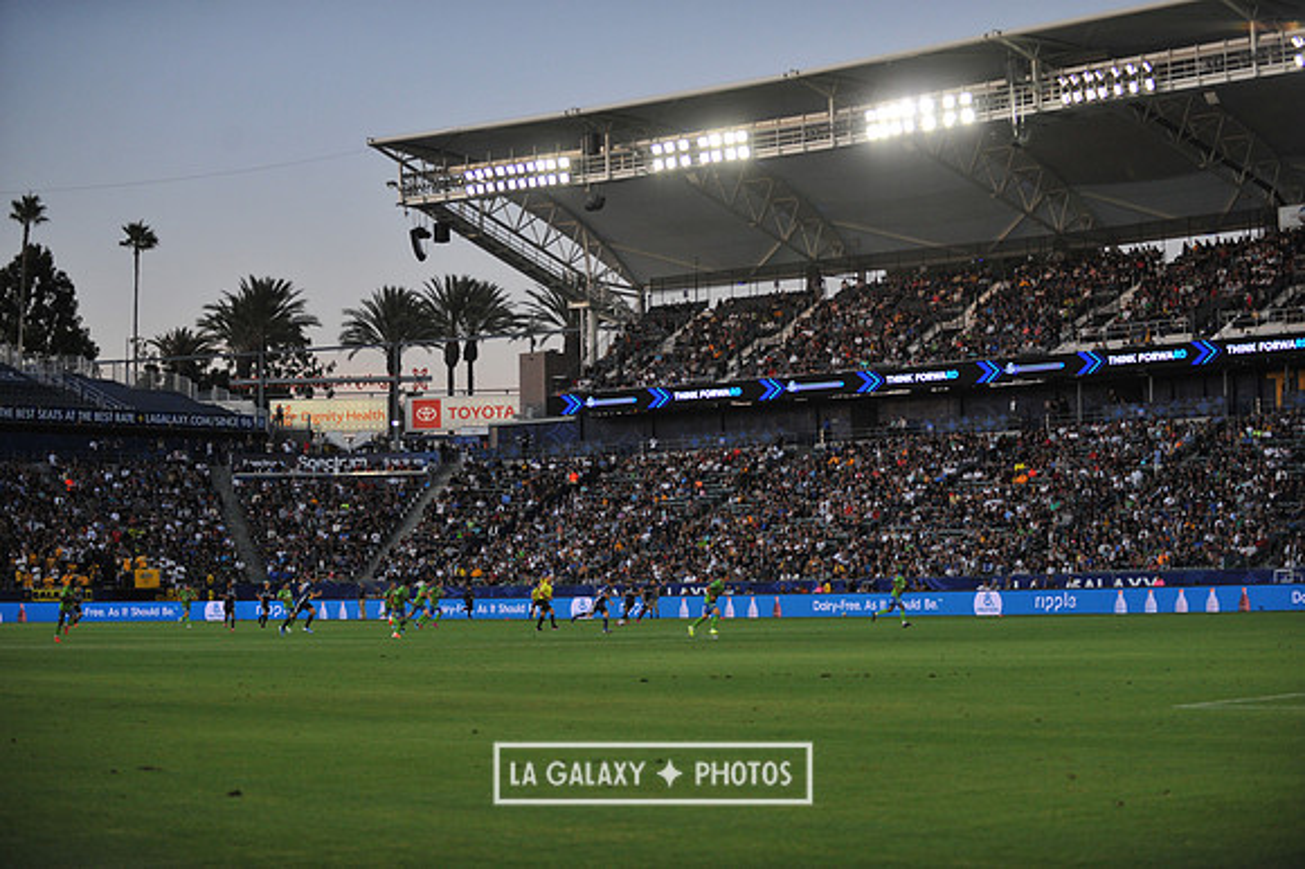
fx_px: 2536
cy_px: 434
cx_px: 652
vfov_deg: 19.4
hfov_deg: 28.9
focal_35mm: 70
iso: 1600
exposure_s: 1/2500
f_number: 2.8
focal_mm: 70
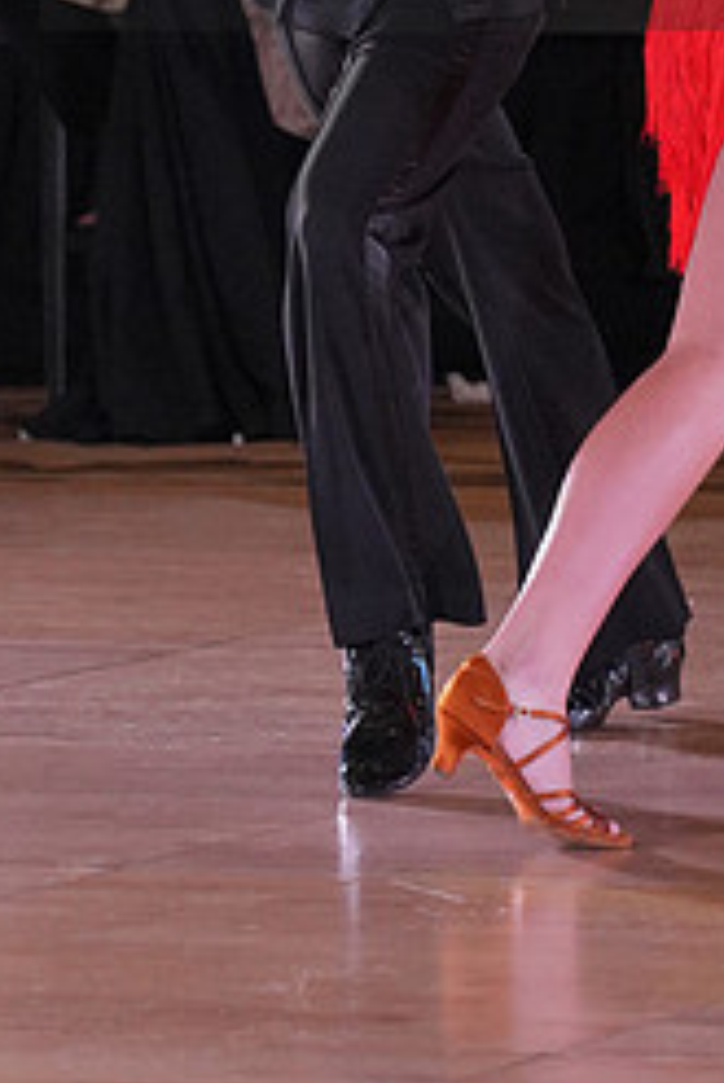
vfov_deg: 6.8
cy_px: -114
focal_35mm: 303
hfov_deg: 4.5
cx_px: 647
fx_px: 9127
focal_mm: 86
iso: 1600
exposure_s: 1/400
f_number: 4
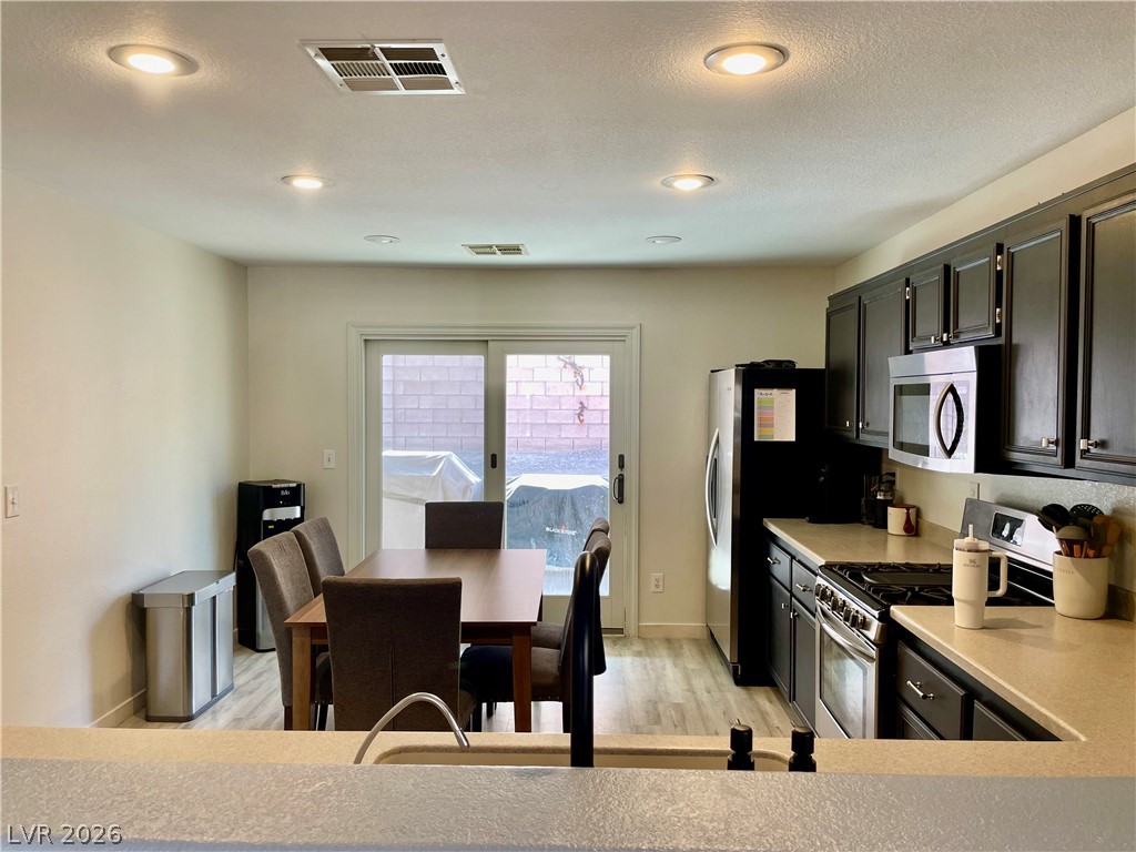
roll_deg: -0.4
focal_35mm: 26
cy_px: 426
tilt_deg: -1.4
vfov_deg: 53.1
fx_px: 853
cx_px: 568
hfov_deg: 67.3
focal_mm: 4.2
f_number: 1.6
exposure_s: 1/60
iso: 64
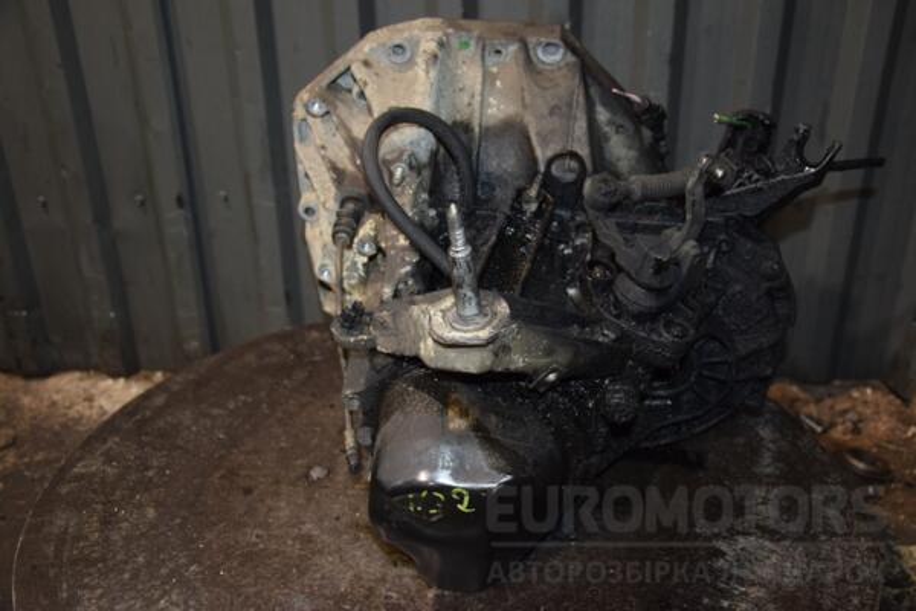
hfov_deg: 51.3
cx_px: 458
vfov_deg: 35.5
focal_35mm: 38
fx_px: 954
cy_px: 306
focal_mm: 25
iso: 800
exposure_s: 1/60
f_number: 5
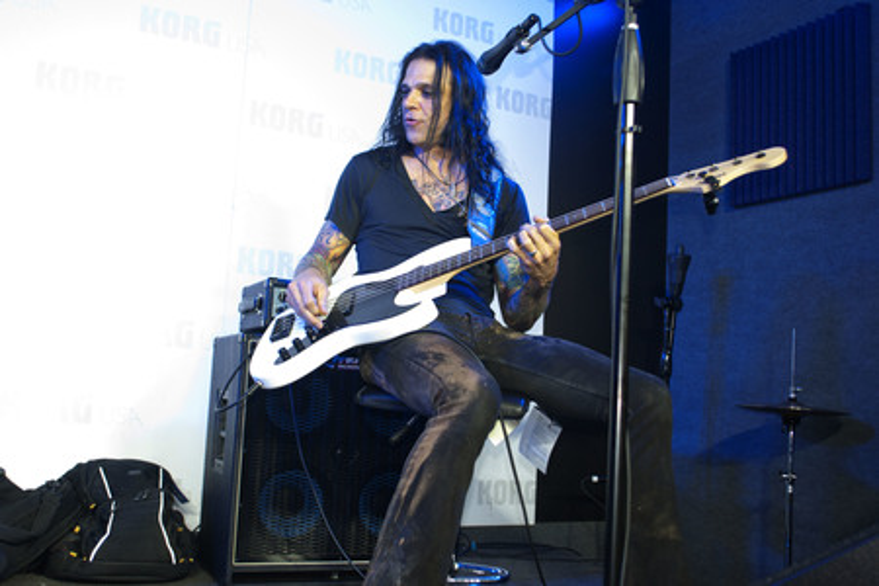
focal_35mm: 36
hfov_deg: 53.1
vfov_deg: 36.9
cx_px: 440
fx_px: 879
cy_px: 293
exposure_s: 1/60
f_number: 4.5
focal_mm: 24
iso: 1250
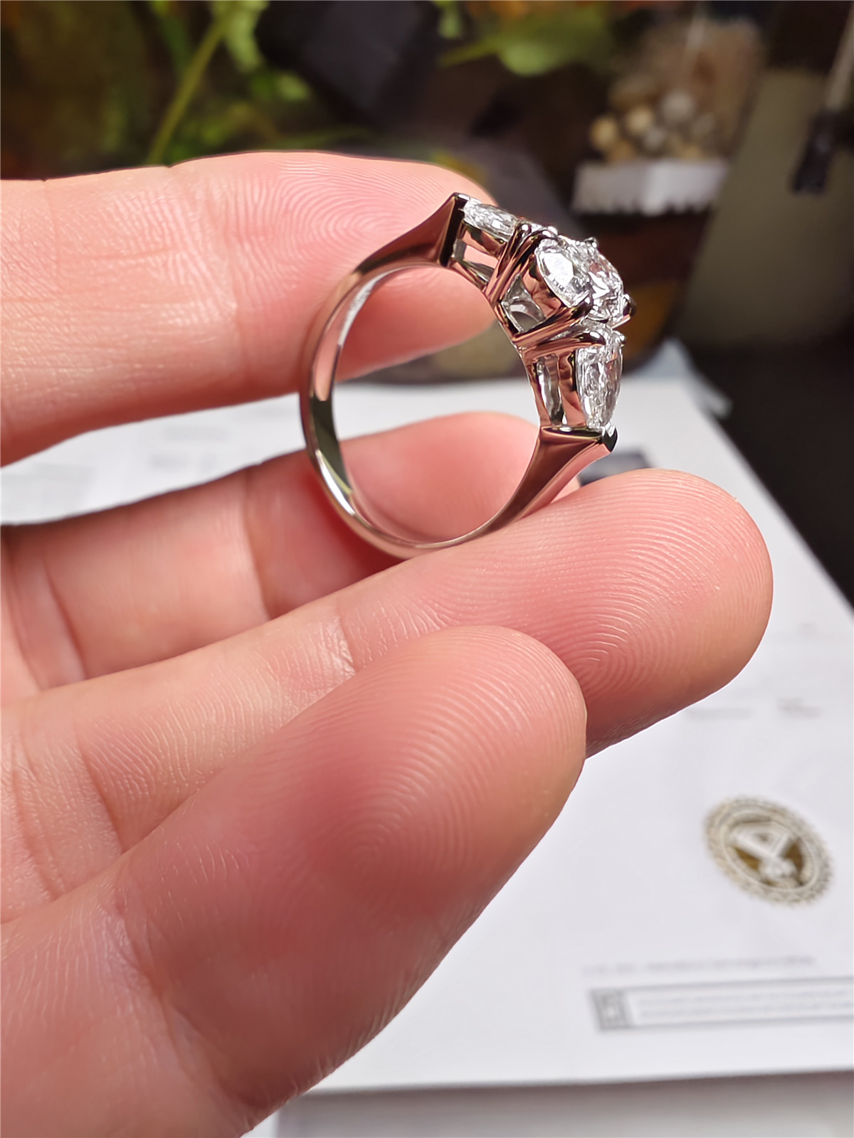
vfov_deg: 73.9
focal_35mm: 23
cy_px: 569
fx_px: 757
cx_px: 427
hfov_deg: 58.9
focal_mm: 2.59
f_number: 2.2
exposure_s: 1/472
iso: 62
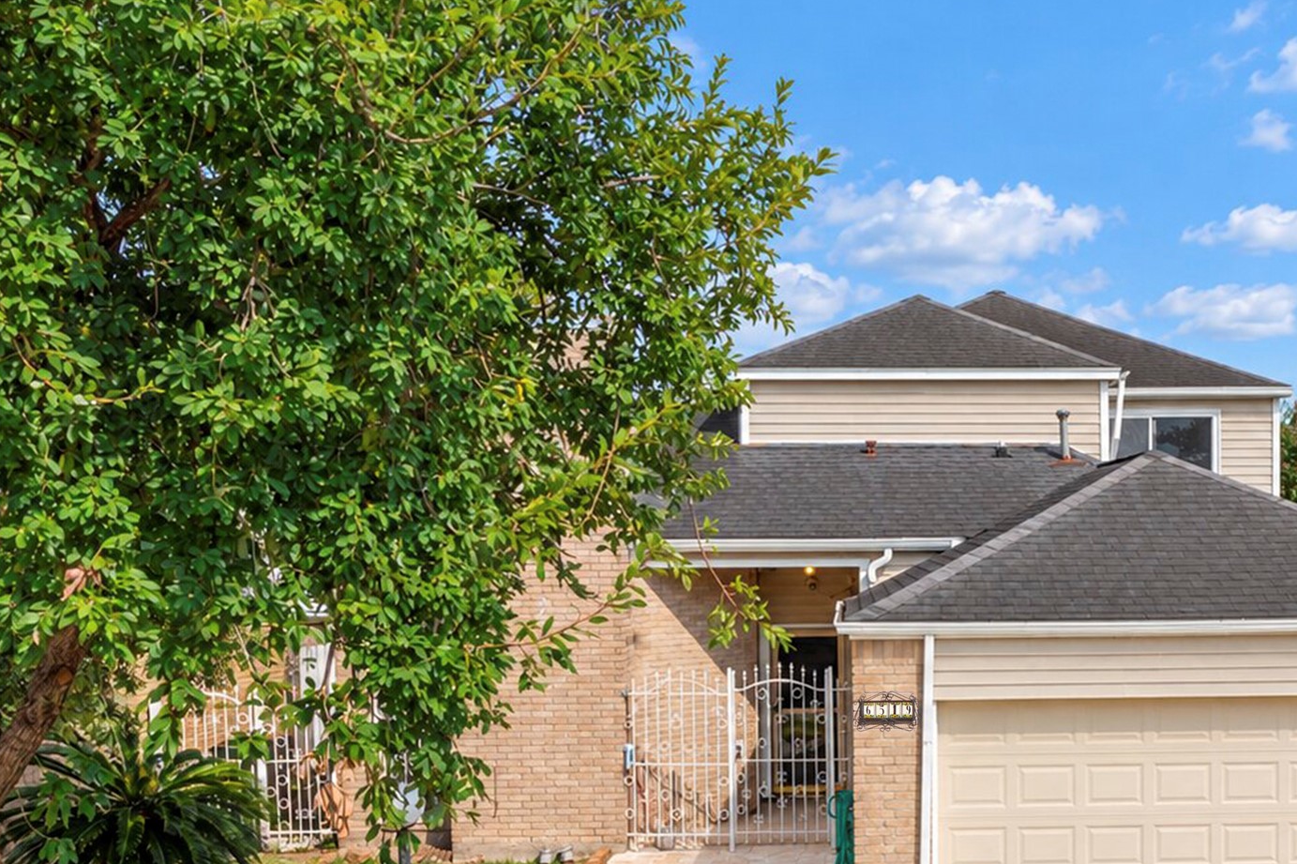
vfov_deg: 30.2
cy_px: 598
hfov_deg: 43.3
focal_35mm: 44
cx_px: 951
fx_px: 1585
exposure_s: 1/800
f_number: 7.1
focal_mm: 10.26
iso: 100
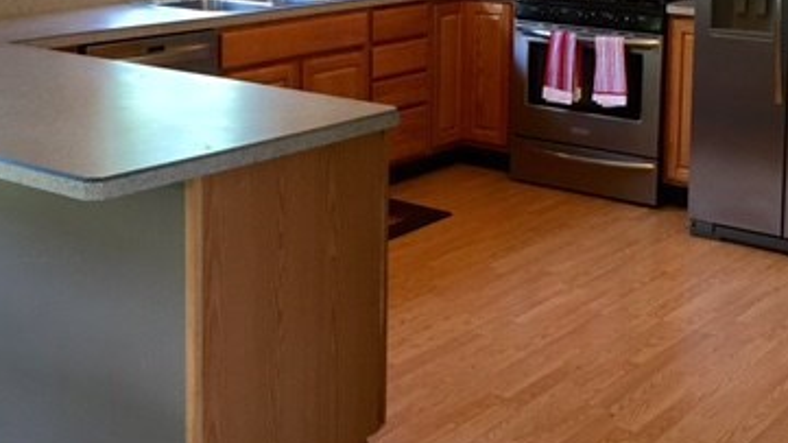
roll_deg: +0.1
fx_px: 1170
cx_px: 419
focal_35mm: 56
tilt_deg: -7.1
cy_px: 20
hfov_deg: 37.2
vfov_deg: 20.9
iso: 50
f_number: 2.2
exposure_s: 1/15
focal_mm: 4.15
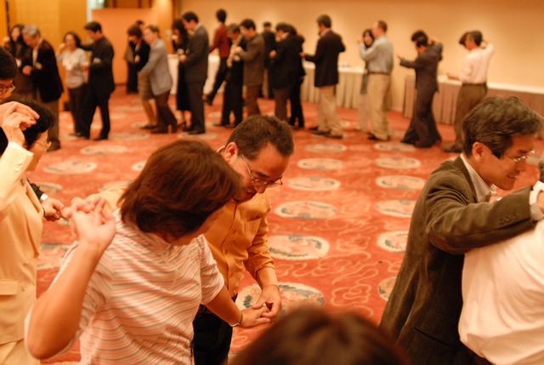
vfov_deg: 32.0
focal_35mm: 42
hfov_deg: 46.3
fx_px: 636
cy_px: 182
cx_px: 272
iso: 800
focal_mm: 28
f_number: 2
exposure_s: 1/60
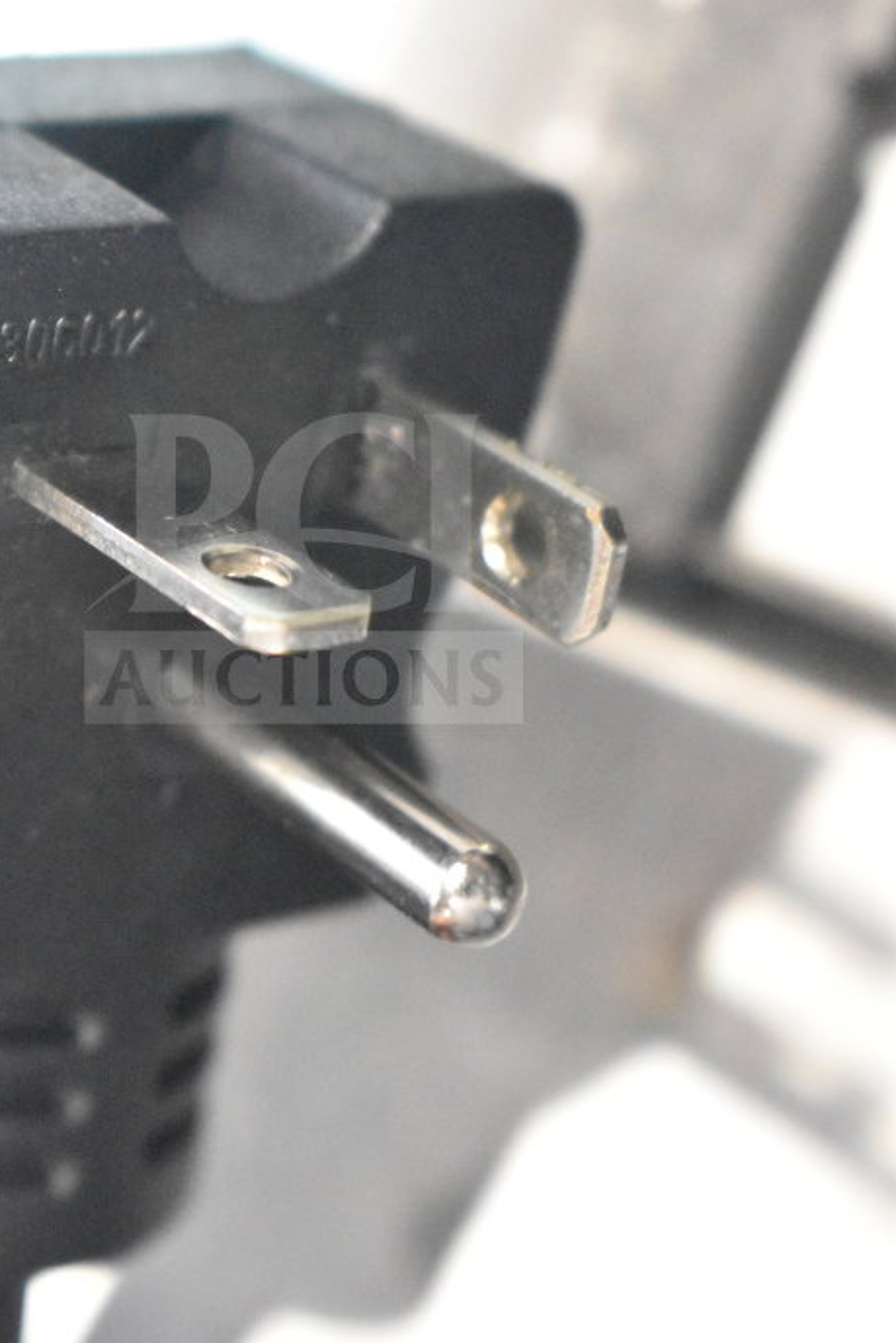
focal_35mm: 110
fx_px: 4092
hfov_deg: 12.5
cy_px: 569
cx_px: 303
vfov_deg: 18.6
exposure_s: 1/100
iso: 16000
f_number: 5.6
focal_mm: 55
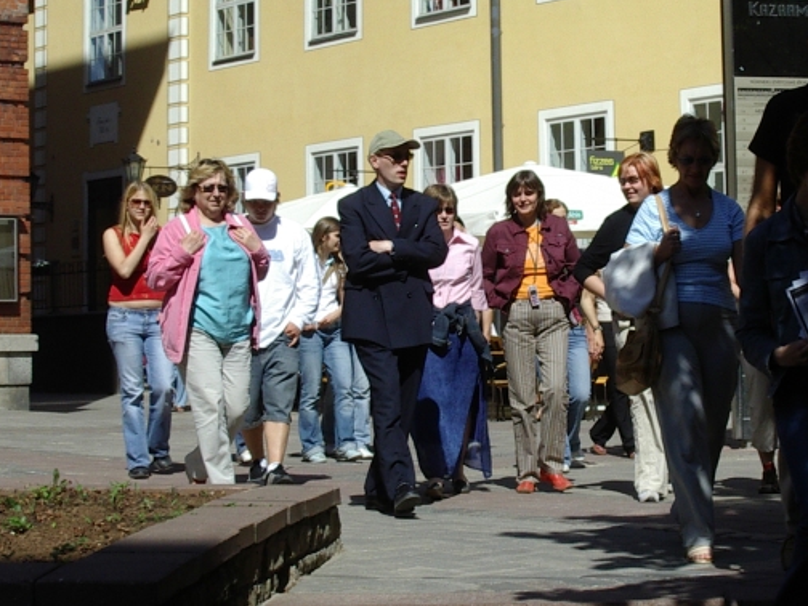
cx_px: 595
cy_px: 224
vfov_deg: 14.8
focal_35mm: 100
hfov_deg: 19.5
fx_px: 2334
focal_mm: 9.6
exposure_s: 1/320
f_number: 6.2
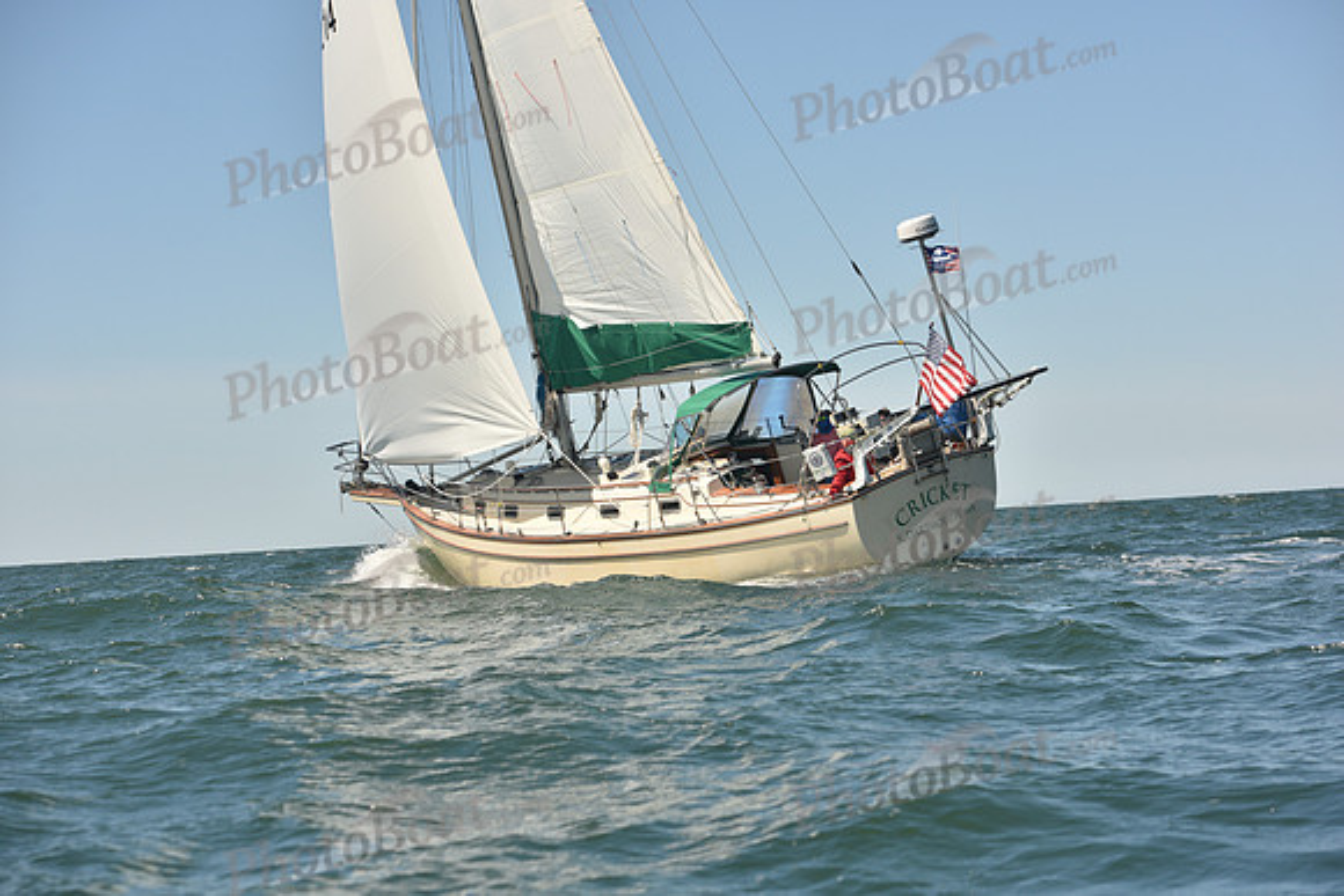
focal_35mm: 70
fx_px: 2614
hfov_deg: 28.8
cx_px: 672
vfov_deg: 19.5
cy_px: 448
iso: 250
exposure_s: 1/800
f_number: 6.3
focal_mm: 70
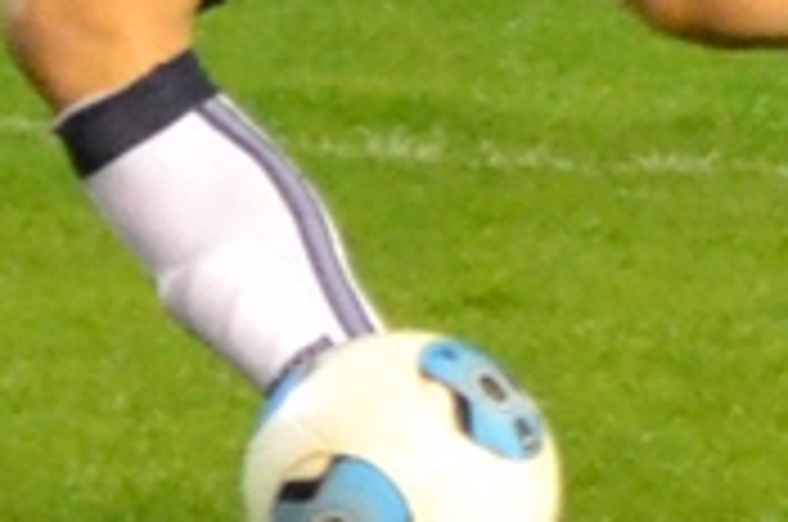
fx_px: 17217
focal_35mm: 788
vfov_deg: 1.7
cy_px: -410
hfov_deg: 2.6
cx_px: 329
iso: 3200
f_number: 4.5
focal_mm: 102
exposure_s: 1/250
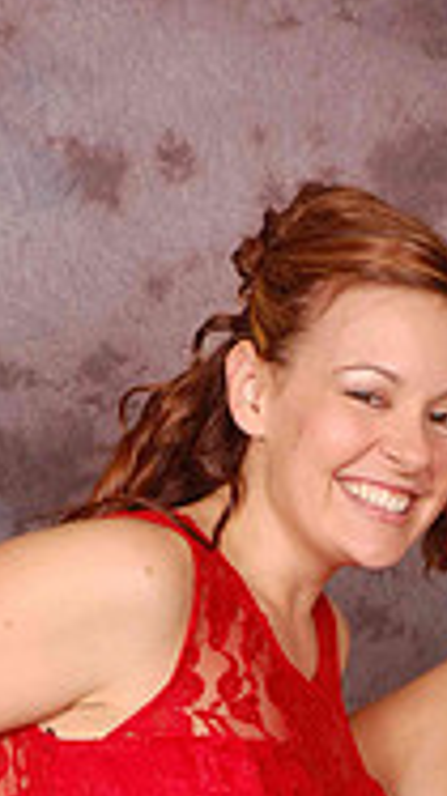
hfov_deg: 7.0
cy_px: 945
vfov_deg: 12.1
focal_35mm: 174
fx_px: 3671
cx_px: 355
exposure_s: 1/125
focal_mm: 46
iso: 200
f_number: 10
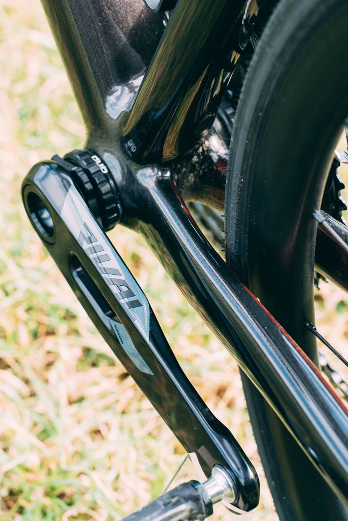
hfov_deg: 10.8
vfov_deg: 16.1
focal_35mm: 127
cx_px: 182
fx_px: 1842
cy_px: 159
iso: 400
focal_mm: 85
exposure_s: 1/250
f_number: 5.6
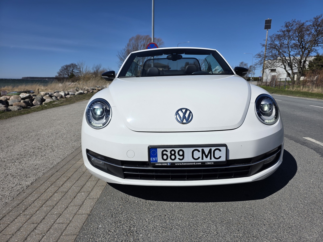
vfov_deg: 58.9
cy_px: 121
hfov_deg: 73.9
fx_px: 215
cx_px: 162
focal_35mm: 23
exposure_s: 1/3891
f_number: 1.7
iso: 25
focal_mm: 6.3
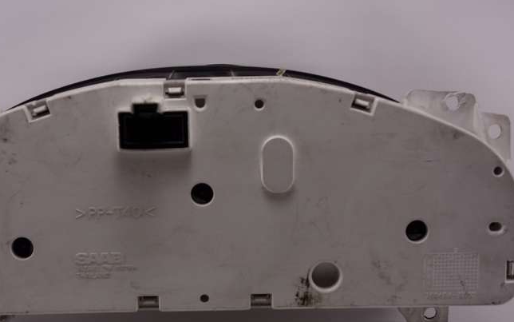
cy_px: 204
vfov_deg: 21.3
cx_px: 205
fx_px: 855
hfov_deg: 33.4
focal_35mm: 61
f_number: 3.5
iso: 125
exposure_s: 1/100
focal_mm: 17.4
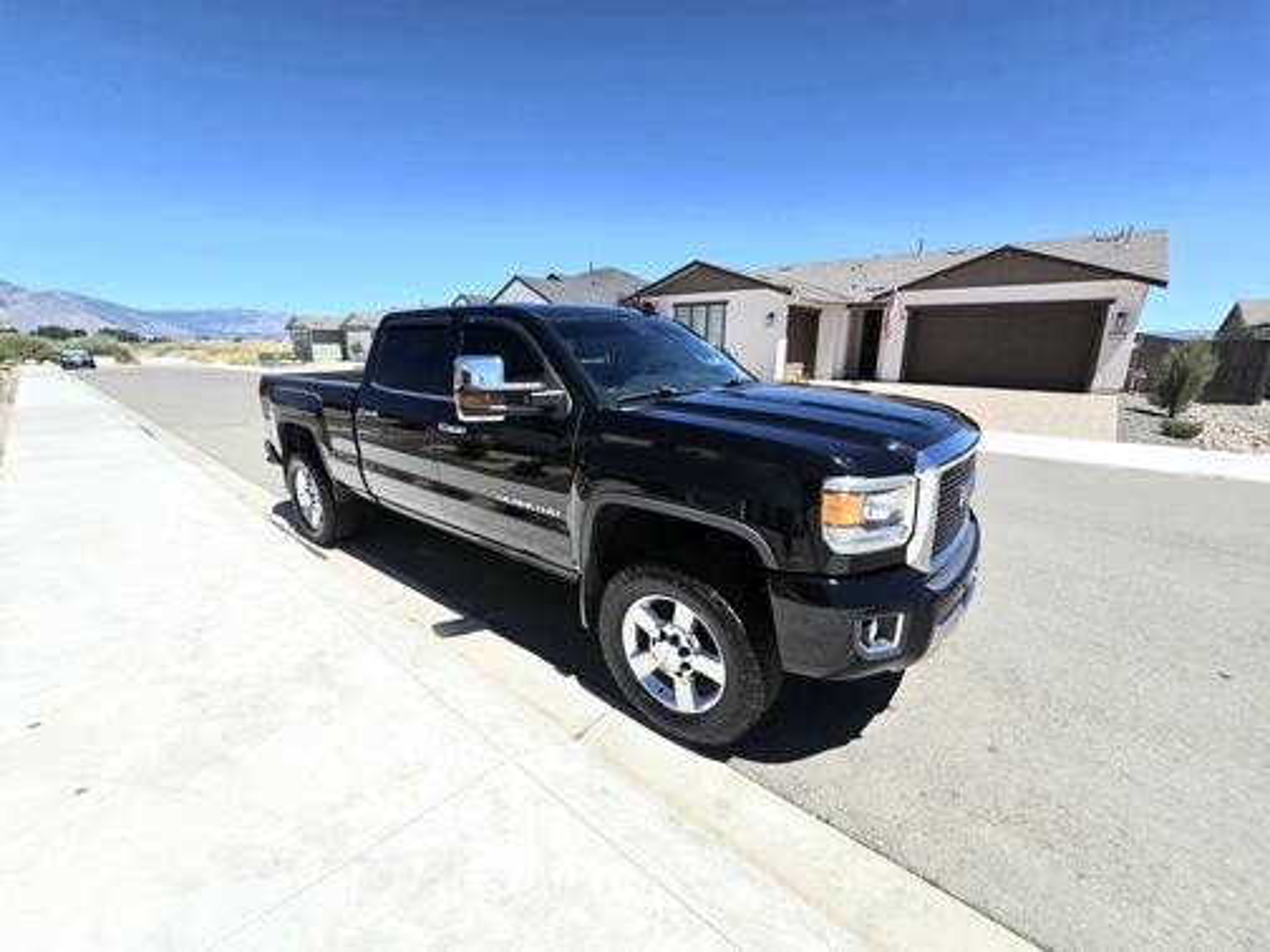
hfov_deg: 106.2
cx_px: 635
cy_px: 476
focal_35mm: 13
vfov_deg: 89.9
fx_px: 477
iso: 50
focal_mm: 2.2
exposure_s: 1/3333
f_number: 2.2
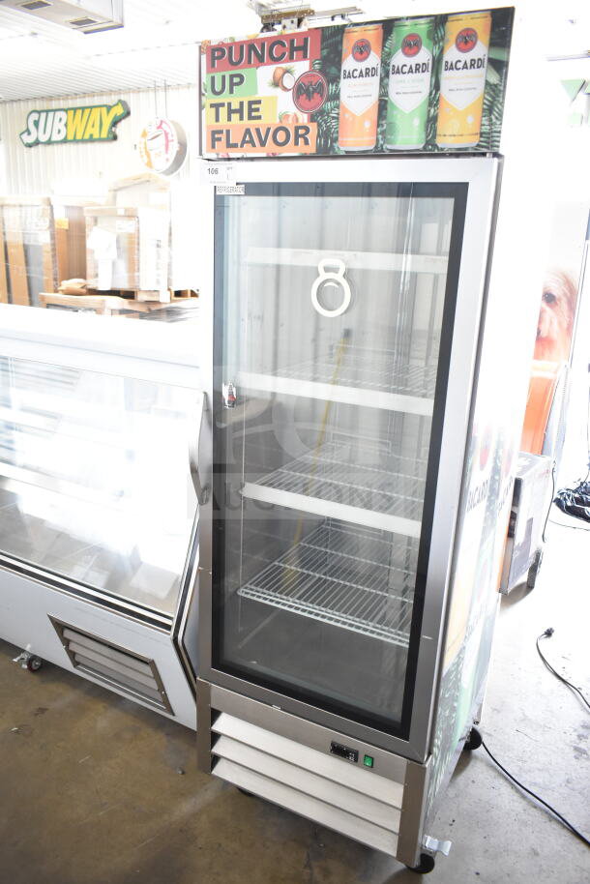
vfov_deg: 67.4
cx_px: 295
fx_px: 663
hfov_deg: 48.0
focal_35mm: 27
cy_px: 442
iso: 1800
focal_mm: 18
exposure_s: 1/30
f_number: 3.5
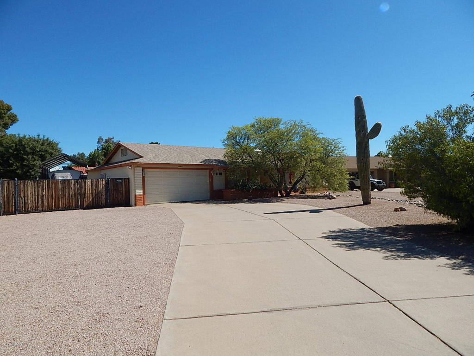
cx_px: 237
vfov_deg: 61.1
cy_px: 178
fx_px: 301
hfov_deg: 76.4
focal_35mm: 22
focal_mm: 4
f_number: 6
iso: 125
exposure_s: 1/640
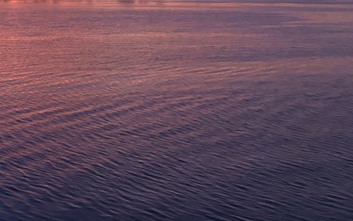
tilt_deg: +2.8
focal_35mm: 67
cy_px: -56
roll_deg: -0.9
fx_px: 644
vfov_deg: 18.3
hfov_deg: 28.5
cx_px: -10
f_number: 1.6
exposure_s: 1/41
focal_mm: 5.96
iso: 500
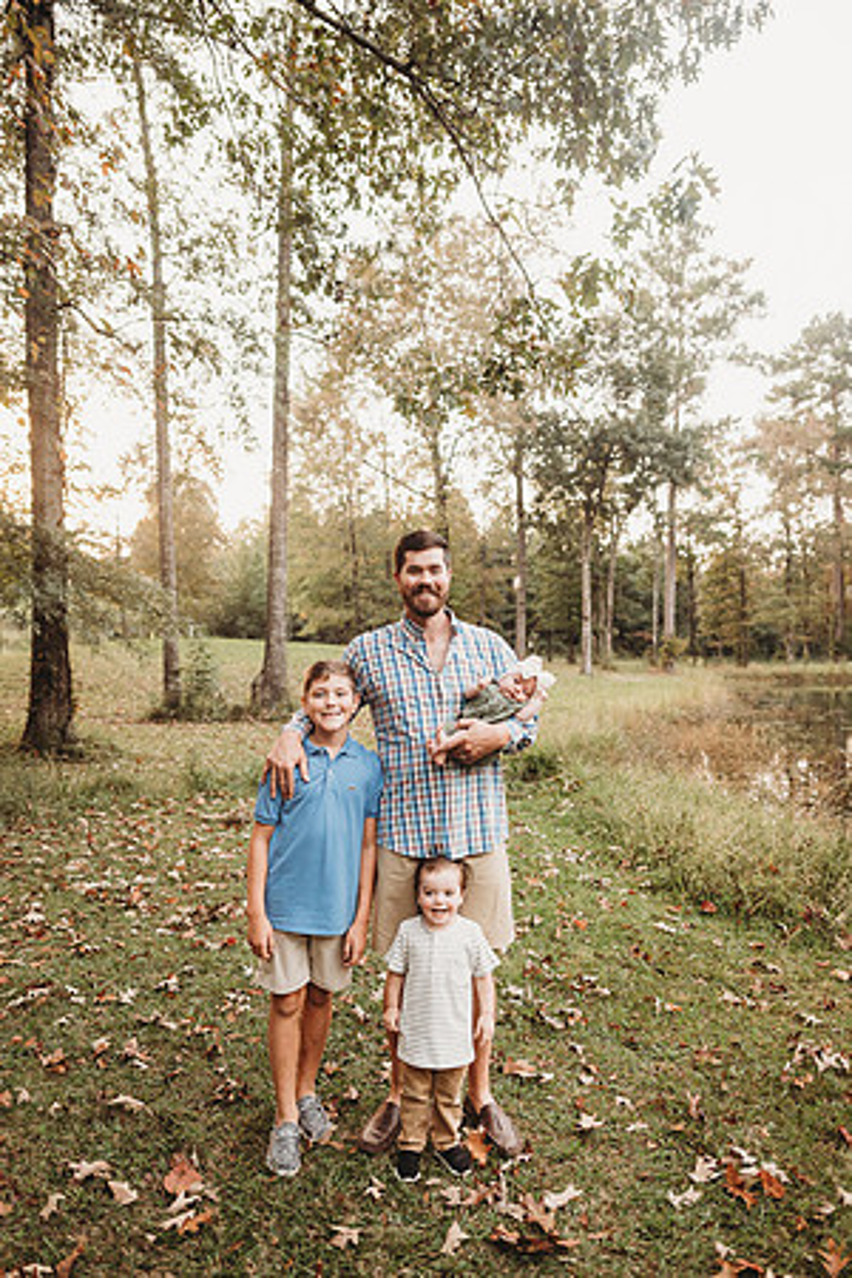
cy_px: 639
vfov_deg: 73.7
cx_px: 426
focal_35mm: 24
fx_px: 852
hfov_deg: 53.1
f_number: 2.5
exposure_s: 1/125
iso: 1000
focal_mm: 24
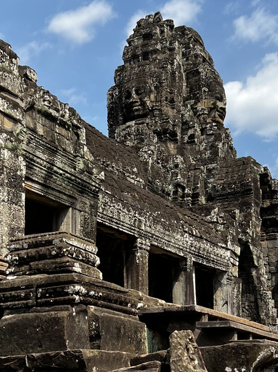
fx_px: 622
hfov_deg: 25.2
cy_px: 283
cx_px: 126
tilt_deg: +11.1
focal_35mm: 58
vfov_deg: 32.6
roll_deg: +0.6
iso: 50
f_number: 1.5
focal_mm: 5.7
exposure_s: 1/3077
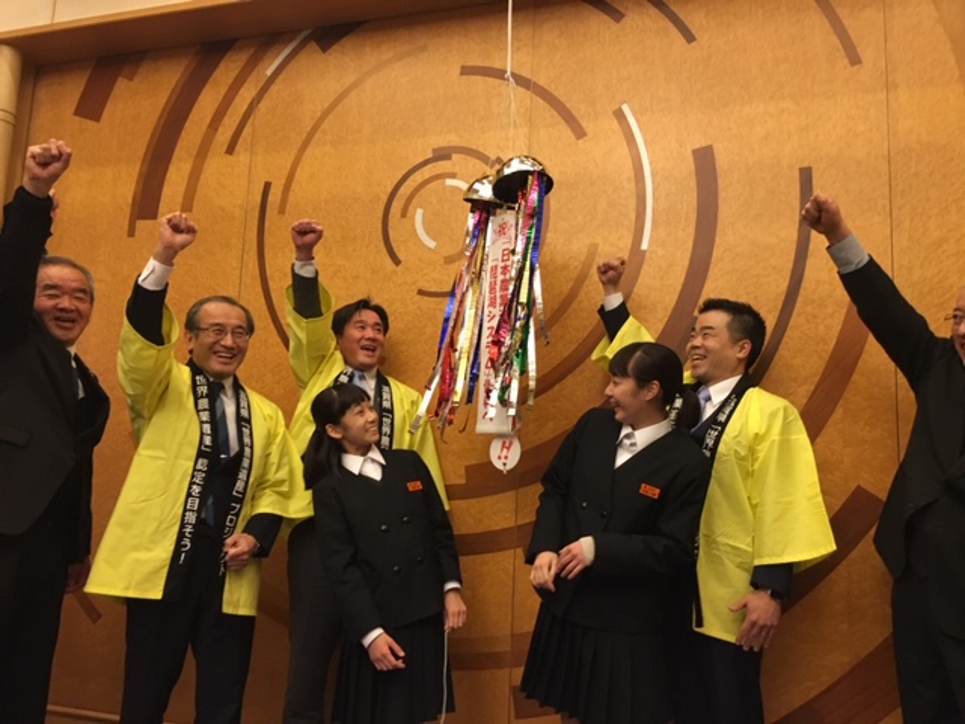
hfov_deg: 61.7
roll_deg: -2.9
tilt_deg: +6.8
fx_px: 808
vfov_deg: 48.2
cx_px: 482
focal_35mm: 29
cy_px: 362
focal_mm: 4.15
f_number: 2.2
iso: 160
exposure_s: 1/30
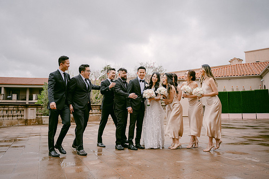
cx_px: 134
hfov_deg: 62.8
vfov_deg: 44.2
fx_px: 220
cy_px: 85
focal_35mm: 30
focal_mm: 28
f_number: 2.8
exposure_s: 1/1250
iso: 100
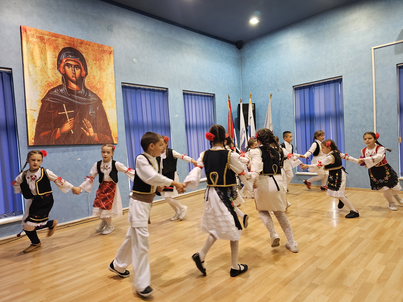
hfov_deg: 73.9
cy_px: 151
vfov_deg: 58.9
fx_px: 268
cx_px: 202
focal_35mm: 23
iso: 160
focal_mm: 6.3
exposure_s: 1/100
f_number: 1.7
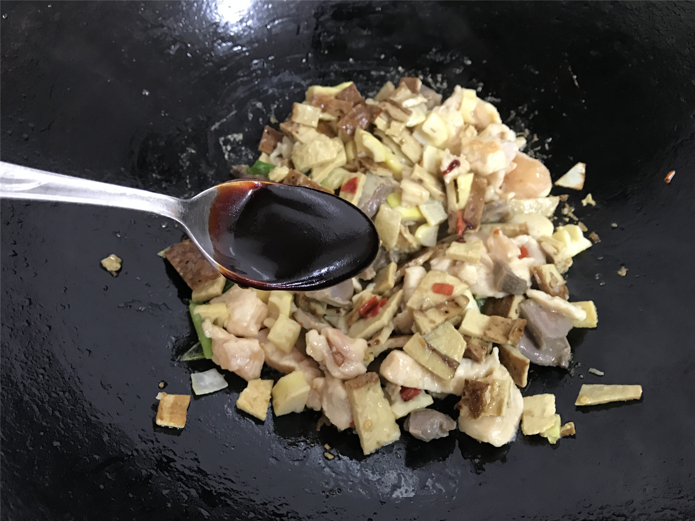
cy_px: 260
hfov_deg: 63.4
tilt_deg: -62.6
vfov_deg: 49.7
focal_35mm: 28
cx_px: 348
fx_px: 562
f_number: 1.8
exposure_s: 1/17
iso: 80
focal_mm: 3.99
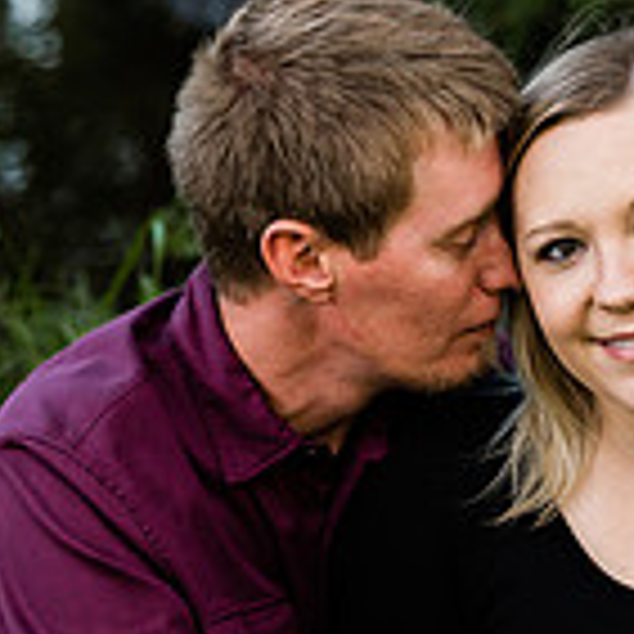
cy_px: 531
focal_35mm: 157
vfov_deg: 11.1
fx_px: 3253
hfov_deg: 11.1
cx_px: 483
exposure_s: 1/200
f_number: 3.2
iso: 400
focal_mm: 58
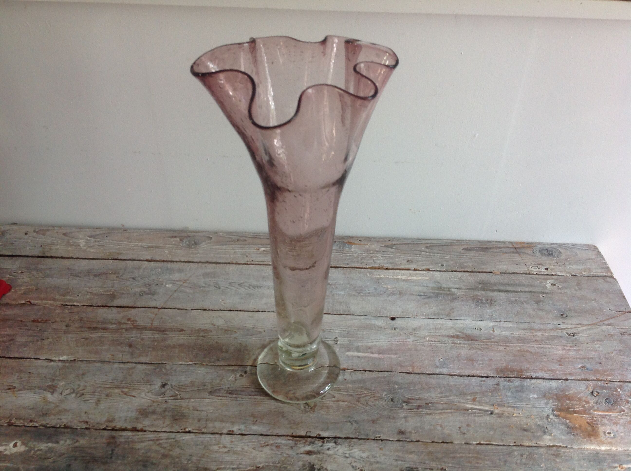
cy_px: 236
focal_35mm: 35
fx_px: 637
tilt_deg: -37.6
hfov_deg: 52.7
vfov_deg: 40.6
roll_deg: -0.6
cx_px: 316
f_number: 2.4
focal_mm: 4.28
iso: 80
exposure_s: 1/15
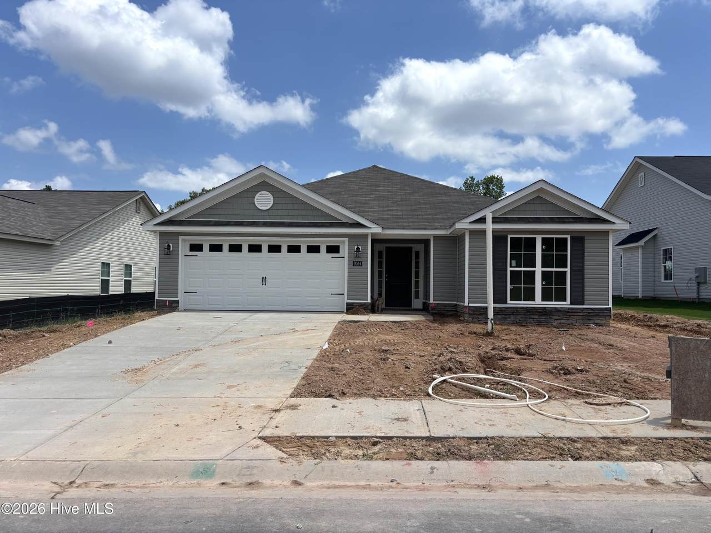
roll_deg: -1.7
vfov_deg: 53.1
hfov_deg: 67.3
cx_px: 356
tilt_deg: +1.5
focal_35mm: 26
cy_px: 266
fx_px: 534
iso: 50
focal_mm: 5.96
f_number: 1.6
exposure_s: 1/5952
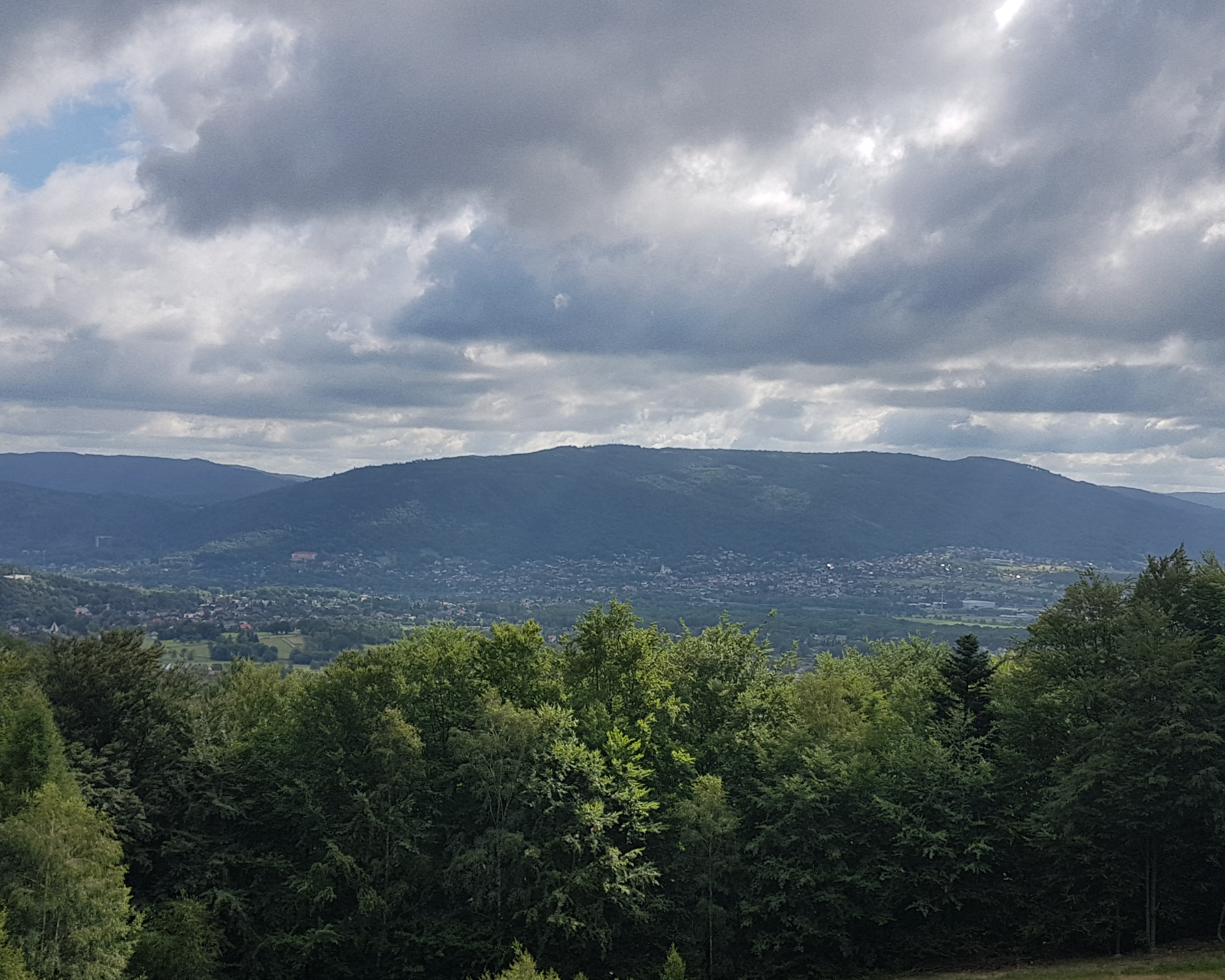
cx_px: 618
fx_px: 1523
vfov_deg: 35.6
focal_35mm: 42
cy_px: 546
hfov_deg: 43.8
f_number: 1.7
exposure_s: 1/3528
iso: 40
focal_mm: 4.2
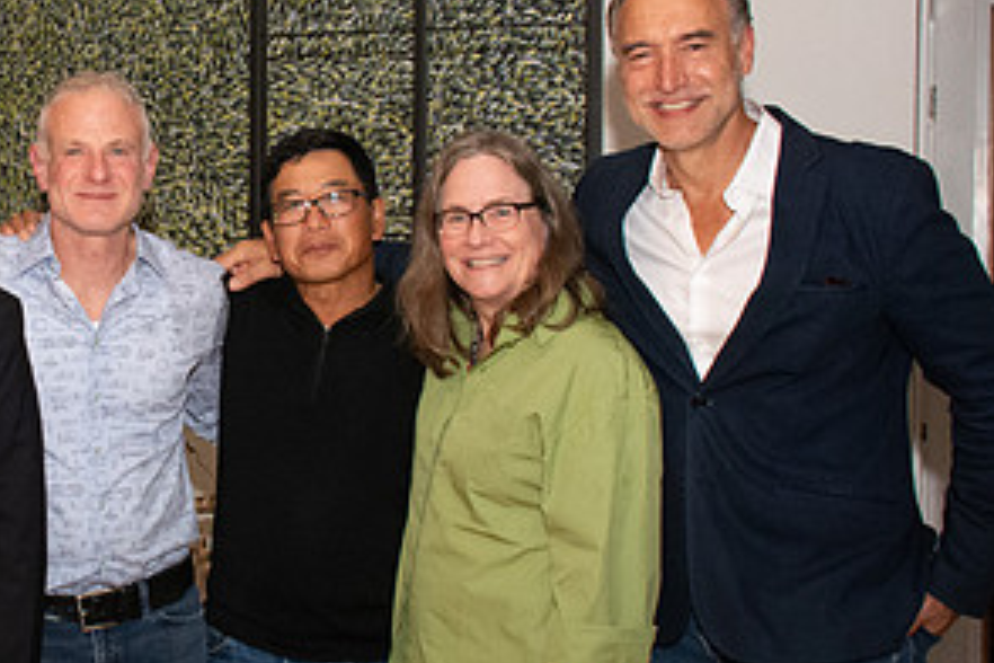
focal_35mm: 65
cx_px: 101
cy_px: 289
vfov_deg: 20.9
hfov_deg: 29.7
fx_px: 1795
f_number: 11
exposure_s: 1/160
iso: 5000
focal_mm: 22
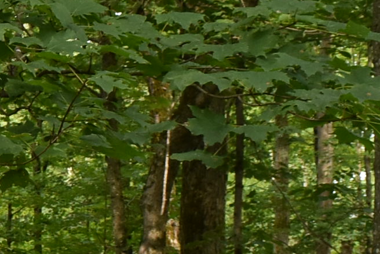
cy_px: 195
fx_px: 1954
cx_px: -352
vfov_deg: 7.4
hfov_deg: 10.3
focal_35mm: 185
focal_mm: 18
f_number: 5.6
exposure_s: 1/125
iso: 400
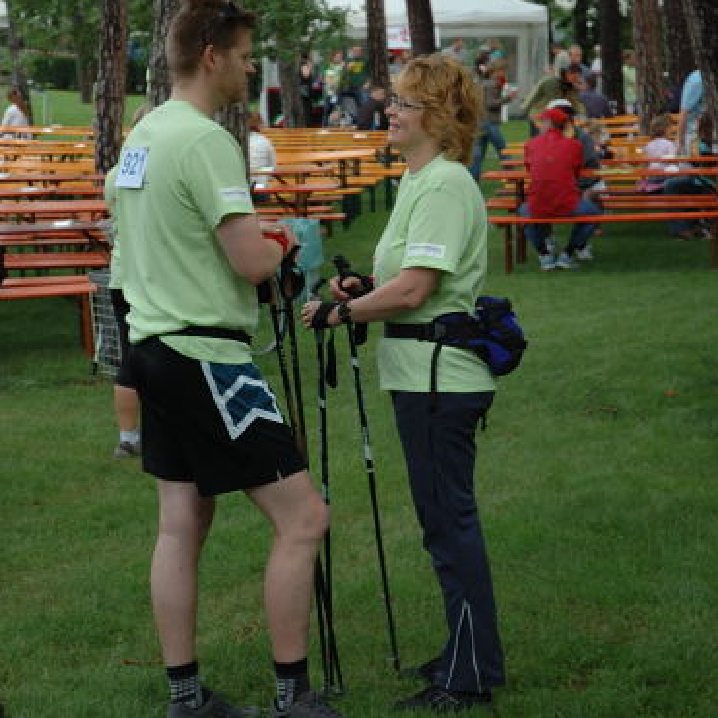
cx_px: 360
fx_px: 2276
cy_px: 338
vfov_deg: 17.9
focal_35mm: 97
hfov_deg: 17.9
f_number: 4.5
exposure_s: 1/60
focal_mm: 50
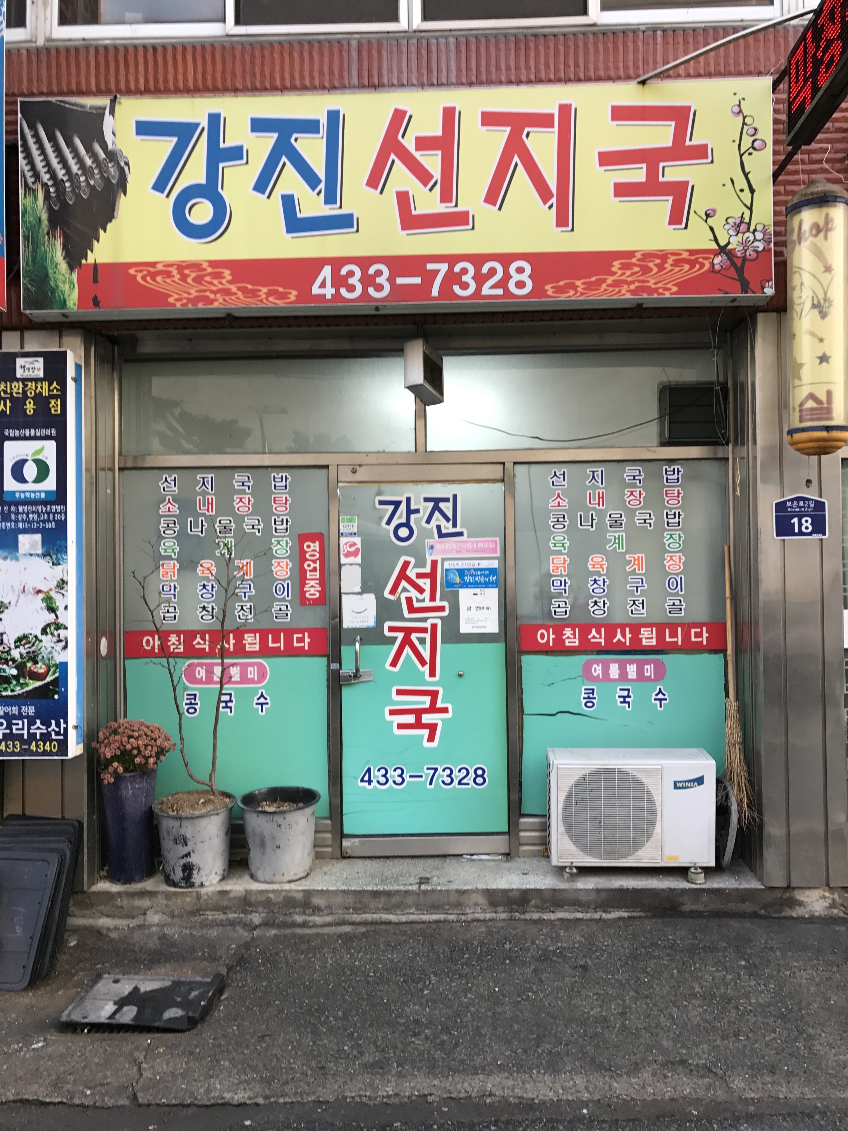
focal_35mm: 28
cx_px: 424
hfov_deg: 49.7
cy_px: 566
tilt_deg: +1.3
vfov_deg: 63.4
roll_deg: +0.1
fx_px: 915
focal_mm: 3.99
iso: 32
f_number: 1.8
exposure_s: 1/60
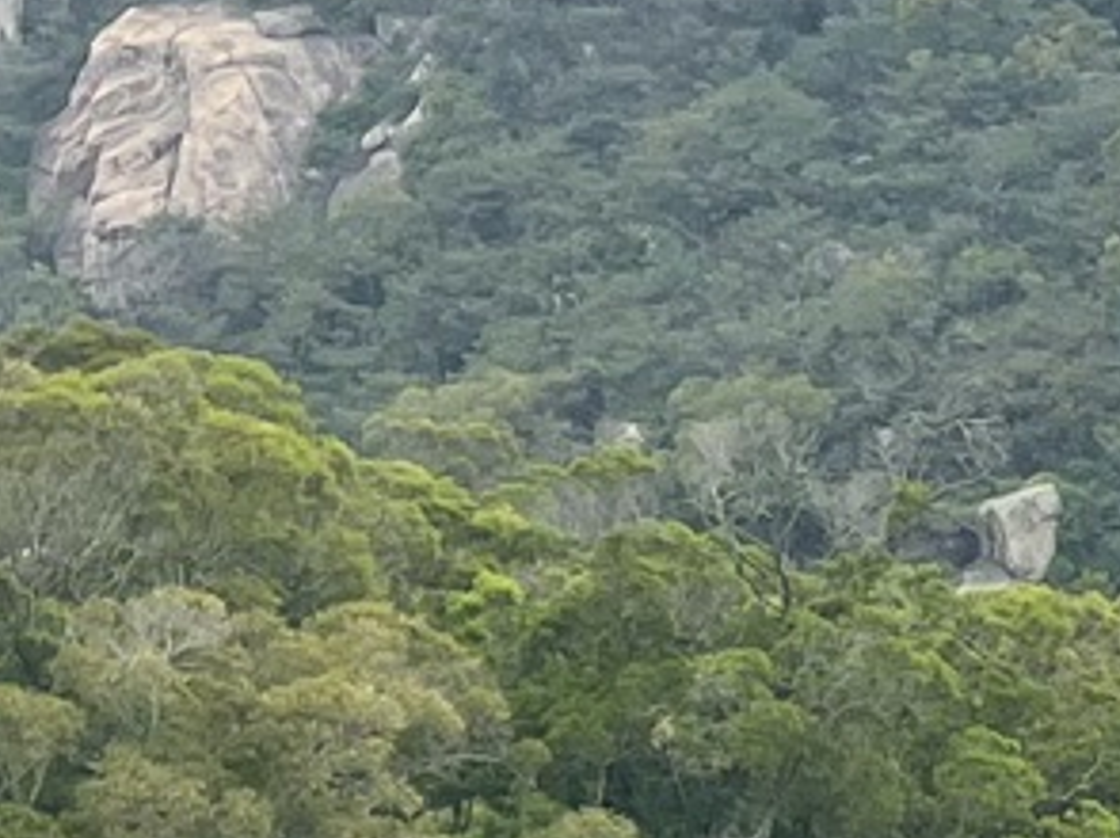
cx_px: 2709
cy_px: 1398
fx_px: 5722
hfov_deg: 9.8
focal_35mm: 177
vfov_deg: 8.1
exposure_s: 1/988
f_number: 1.6
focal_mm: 4.2
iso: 32
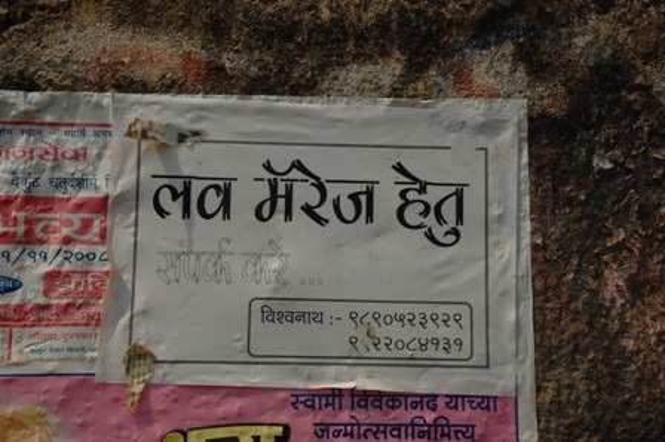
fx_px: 1606
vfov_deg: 15.7
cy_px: 221
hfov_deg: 23.4
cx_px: 332
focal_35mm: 87
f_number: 18
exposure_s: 1/400
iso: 400
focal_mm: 58
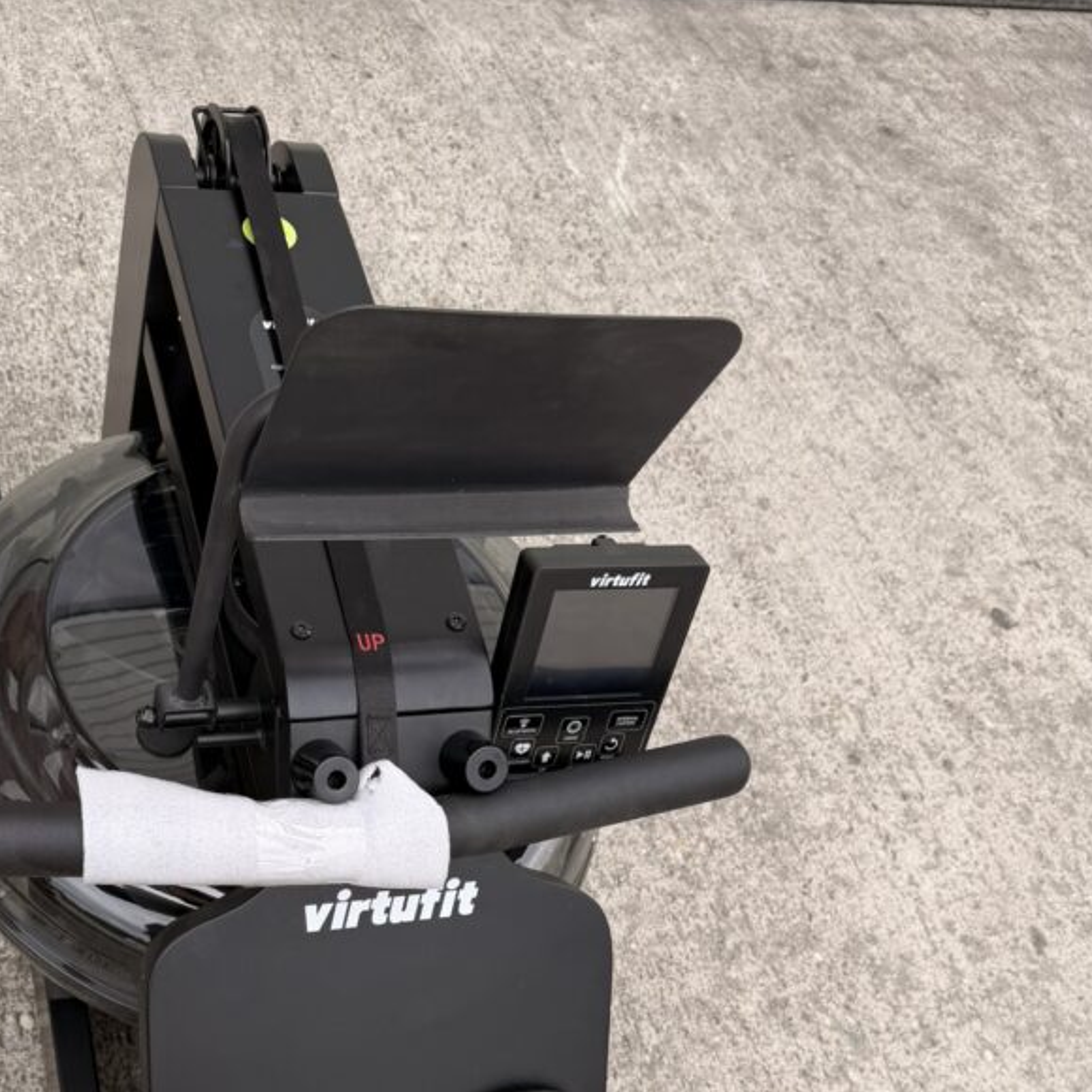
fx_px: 1392
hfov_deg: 42.2
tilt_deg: -52.6
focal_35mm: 39
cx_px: 346
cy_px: 878
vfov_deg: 41.0
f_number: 1.78
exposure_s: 1/788
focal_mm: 6.76
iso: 80
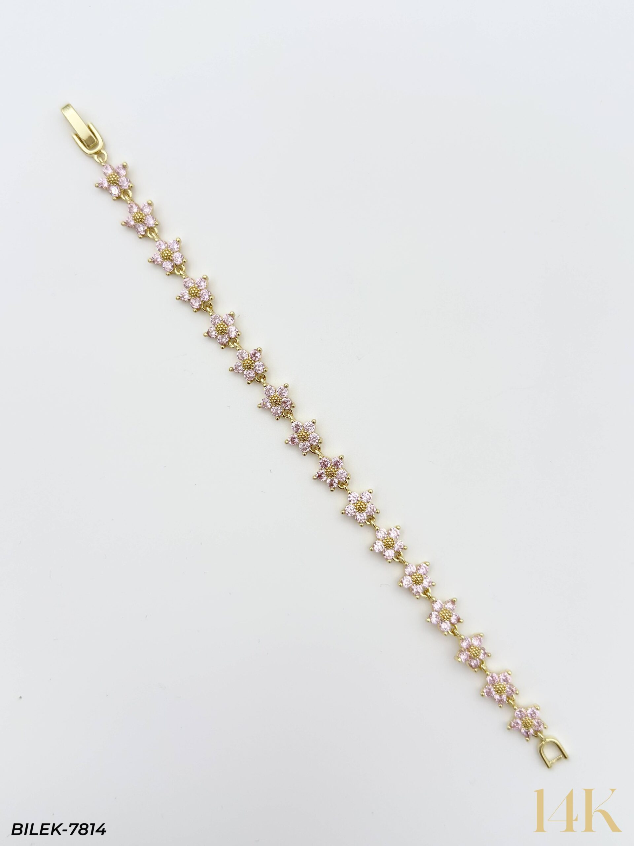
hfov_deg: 40.7
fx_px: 855
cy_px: 423
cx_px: 317
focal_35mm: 35
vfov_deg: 52.6
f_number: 1.78
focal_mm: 6.76
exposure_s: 1/1486
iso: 100
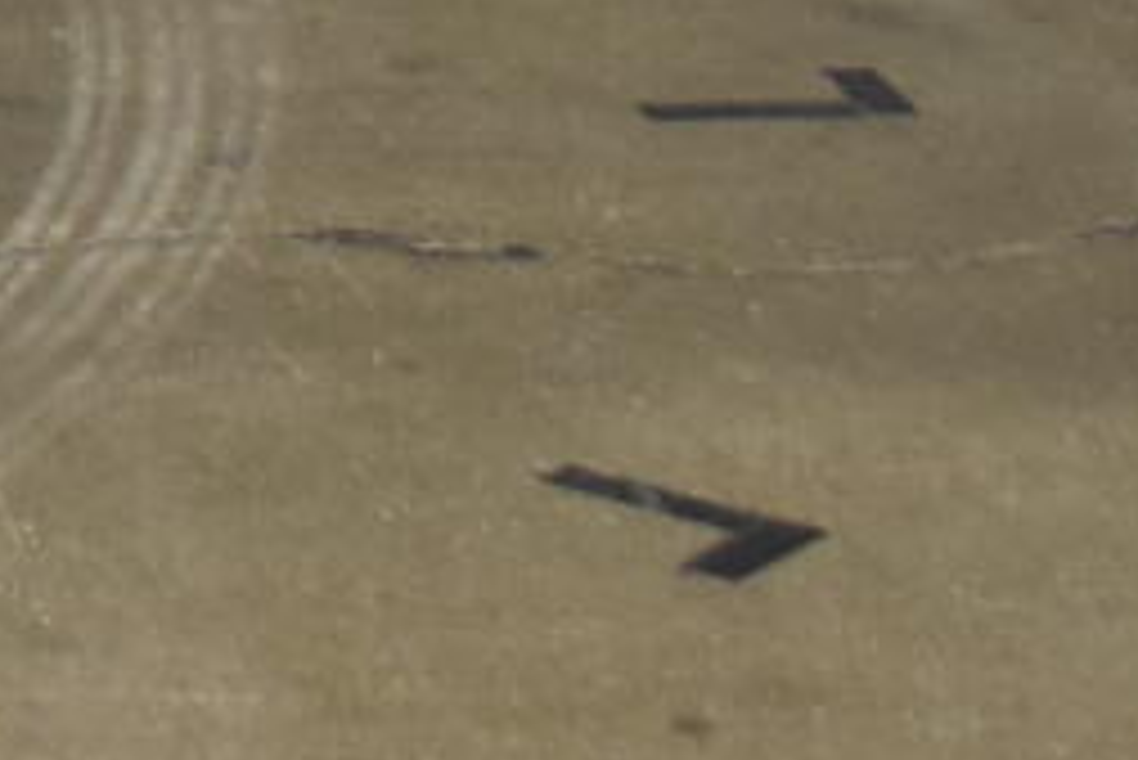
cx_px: -2721
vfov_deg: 4.1
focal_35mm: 320
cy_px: -2017
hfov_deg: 5.8
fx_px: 10119
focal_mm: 27
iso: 400
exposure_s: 1/25
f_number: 4
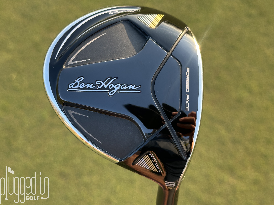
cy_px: 101
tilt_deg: -67.8
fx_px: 404
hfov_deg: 37.5
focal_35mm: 51
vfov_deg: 28.6
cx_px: 134
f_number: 1.78
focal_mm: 6.86
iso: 64
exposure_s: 1/199
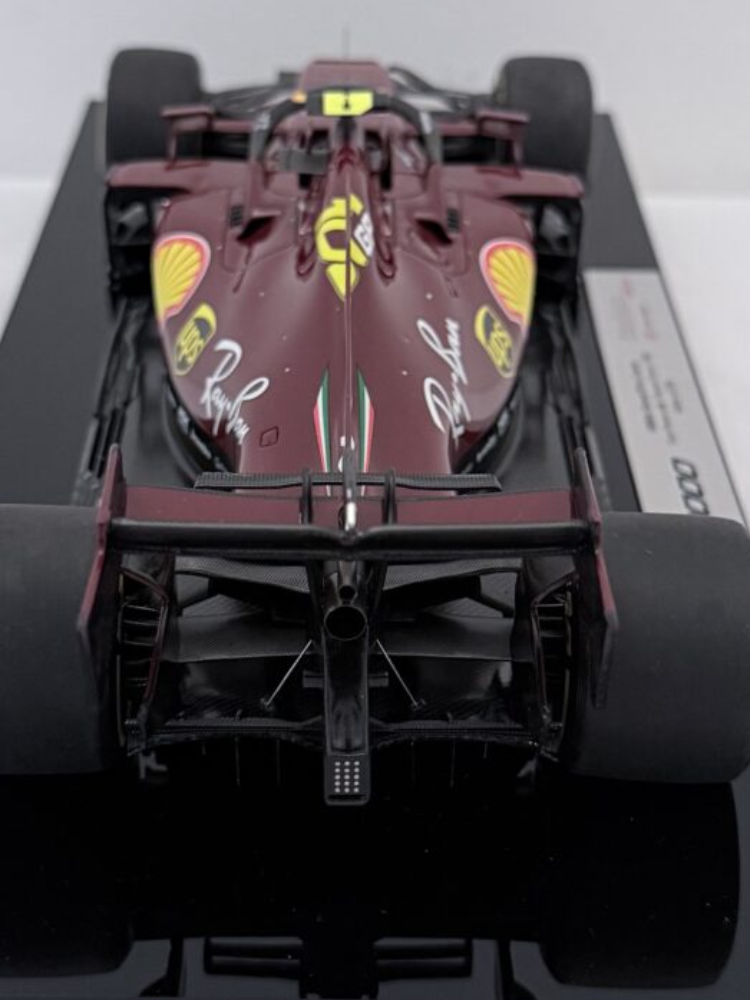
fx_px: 1791
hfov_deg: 23.7
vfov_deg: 31.2
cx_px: 360
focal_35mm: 62
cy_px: 452
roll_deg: -1.3
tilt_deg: -29.0
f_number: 1.78
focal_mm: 6.76
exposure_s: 1/50
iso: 320
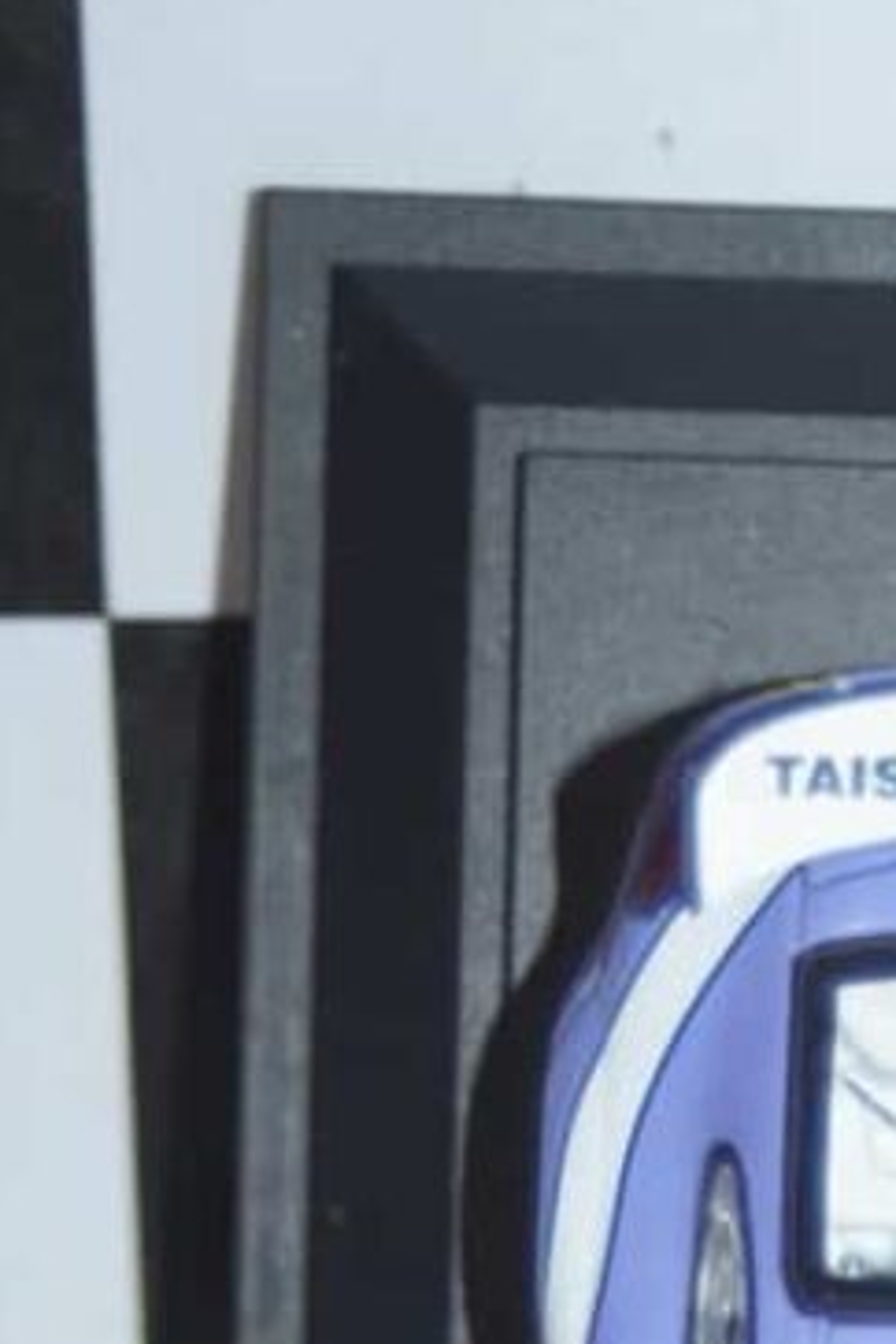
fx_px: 6943
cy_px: 1644
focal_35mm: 186
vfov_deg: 10.8
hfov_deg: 7.3
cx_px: 1040
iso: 200
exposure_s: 1/160
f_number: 4.5
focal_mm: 50
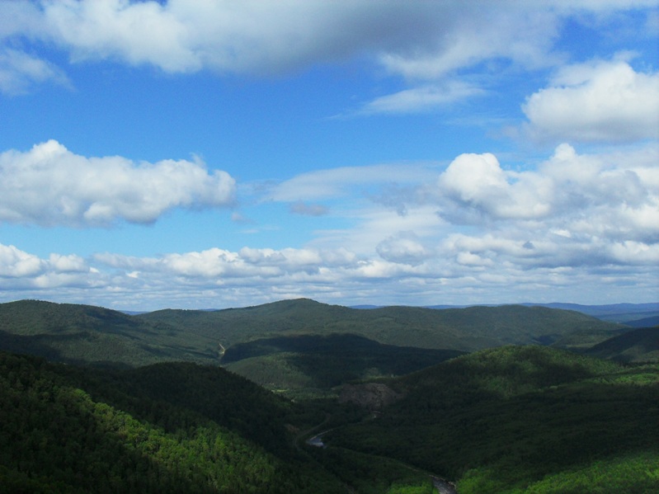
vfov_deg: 37.7
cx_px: 330
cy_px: 247
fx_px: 723
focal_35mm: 38
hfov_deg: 49.0
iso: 80
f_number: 8.3
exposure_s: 1/350
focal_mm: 6.3
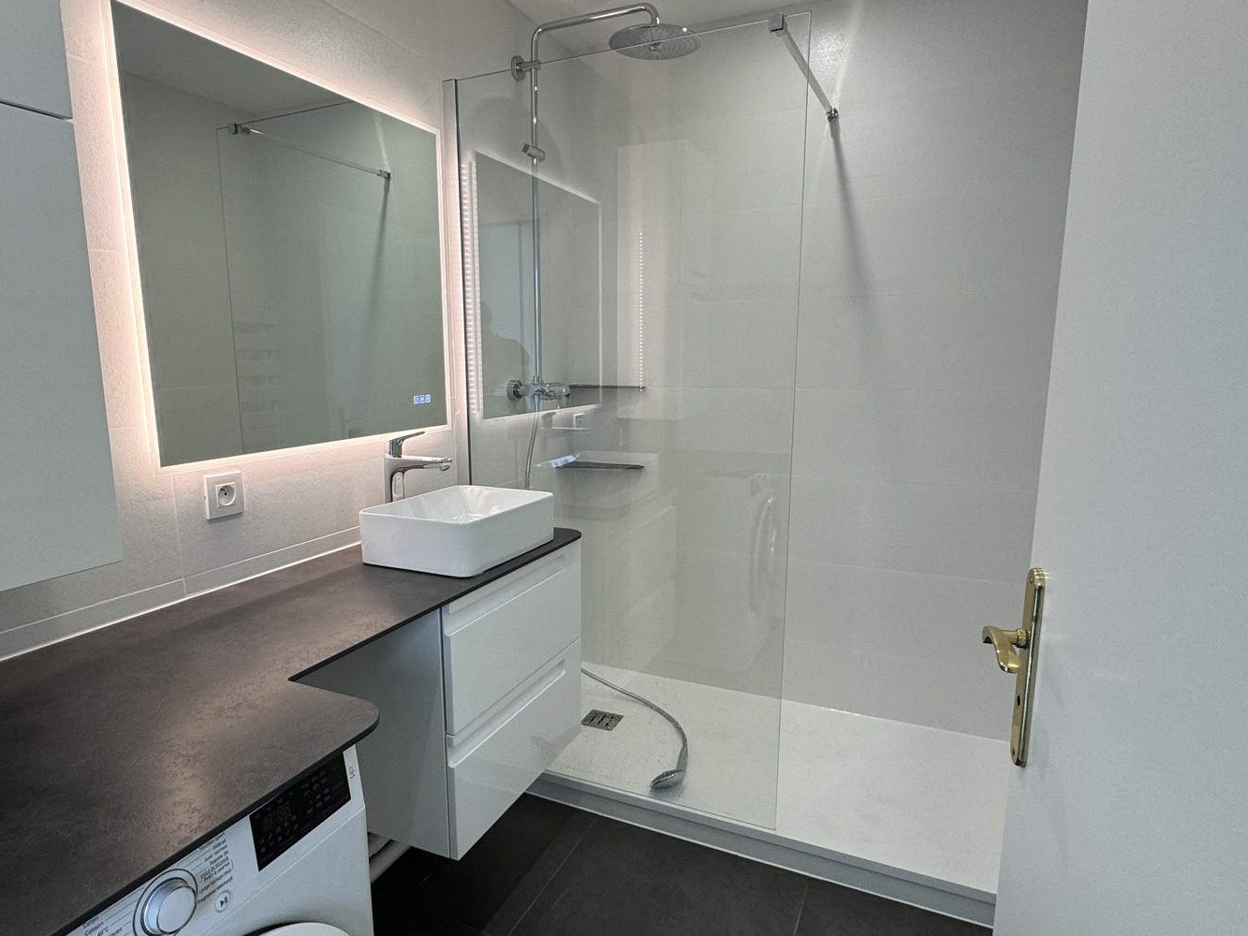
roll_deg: +0.3
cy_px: 489
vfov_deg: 63.4
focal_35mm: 21
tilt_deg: -10.7
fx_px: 757
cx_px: 580
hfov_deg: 78.9
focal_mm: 2.22
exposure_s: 1/100
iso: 80
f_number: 2.2
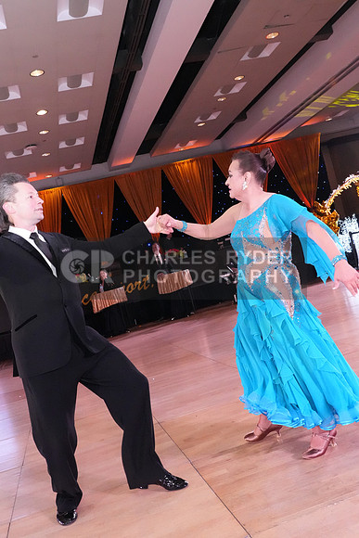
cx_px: 180
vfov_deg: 53.1
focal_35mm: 36
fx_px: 538
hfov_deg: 36.9
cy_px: 269
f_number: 7.1
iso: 8000
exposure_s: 1/320
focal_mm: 24
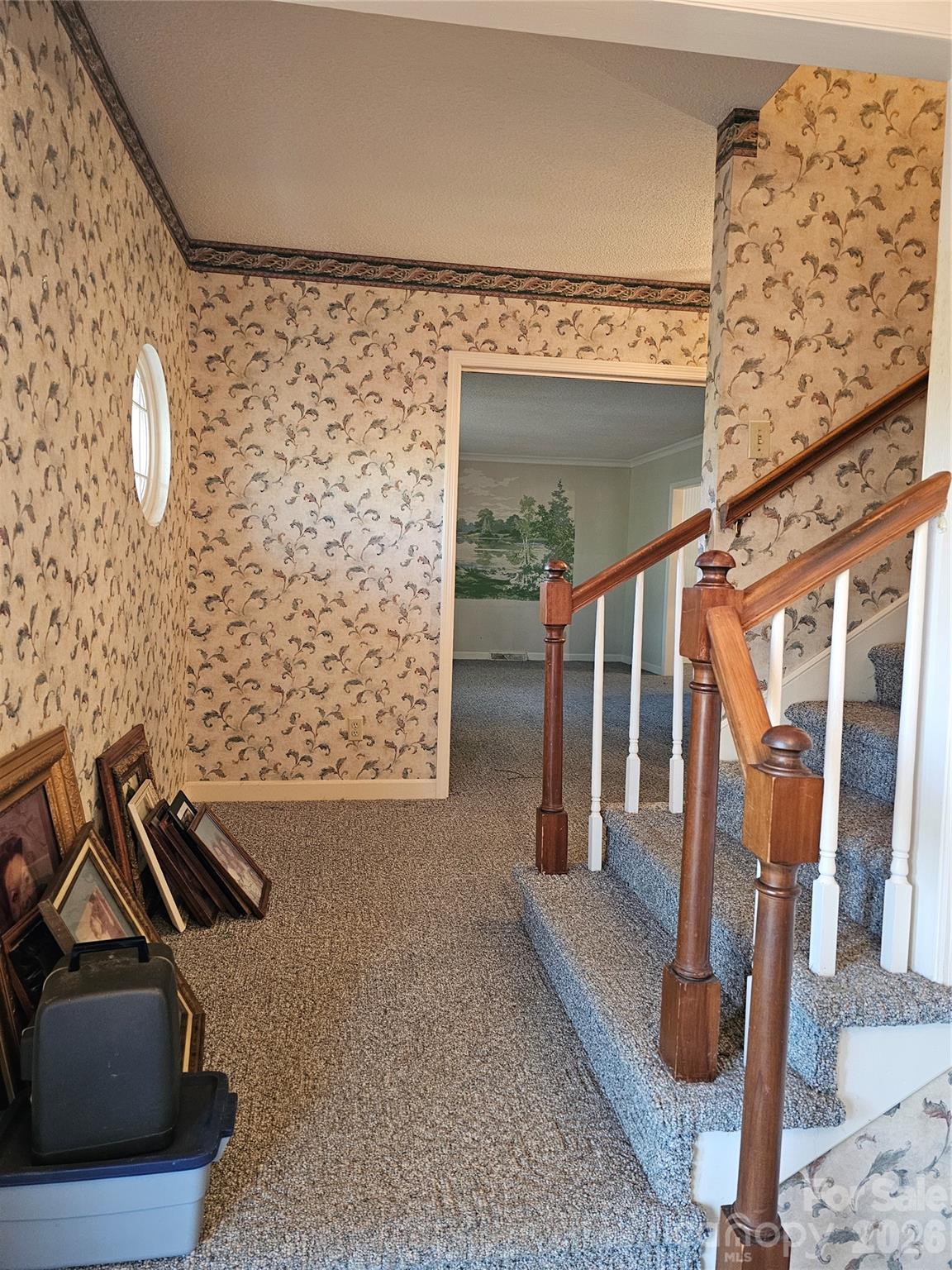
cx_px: 476
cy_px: 635
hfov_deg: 58.9
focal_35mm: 23
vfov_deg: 73.9
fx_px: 843
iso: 640
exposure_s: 1/60
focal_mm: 6.3
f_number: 1.7
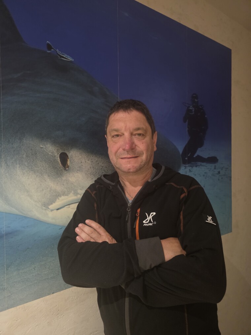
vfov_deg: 73.9
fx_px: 222
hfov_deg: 58.9
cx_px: 126
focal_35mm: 23
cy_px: 168
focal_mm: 6.3
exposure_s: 1/20
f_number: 1.7
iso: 1250
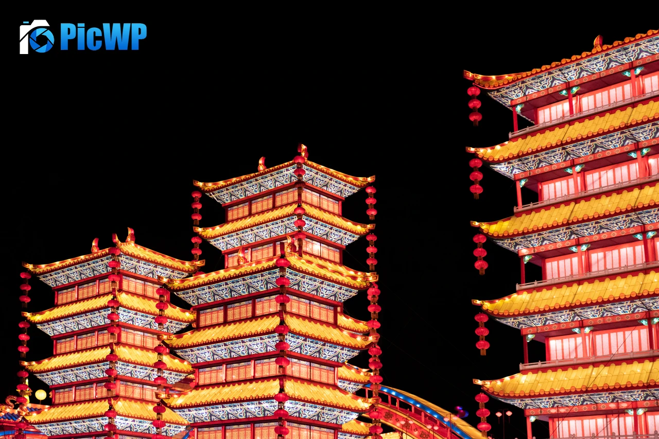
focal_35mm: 52
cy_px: 220
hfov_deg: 37.9
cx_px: 330
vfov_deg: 25.7
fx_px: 961
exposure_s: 1/100
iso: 1600
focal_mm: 35
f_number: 4.2
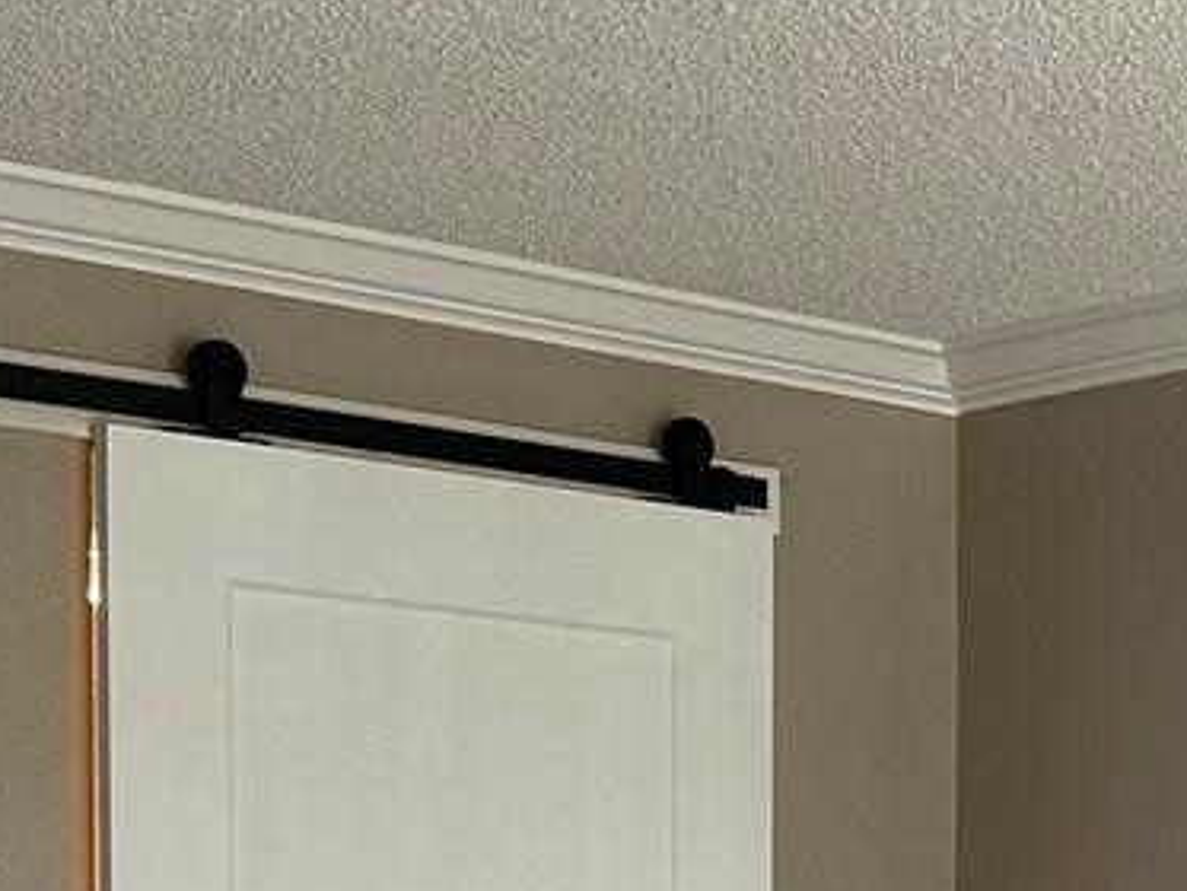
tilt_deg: -4.7
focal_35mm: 103
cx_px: 1359
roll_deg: -1.5
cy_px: 1311
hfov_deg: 18.3
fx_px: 3533
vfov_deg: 13.6
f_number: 1.78
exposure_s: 1/121
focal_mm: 6.86
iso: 200
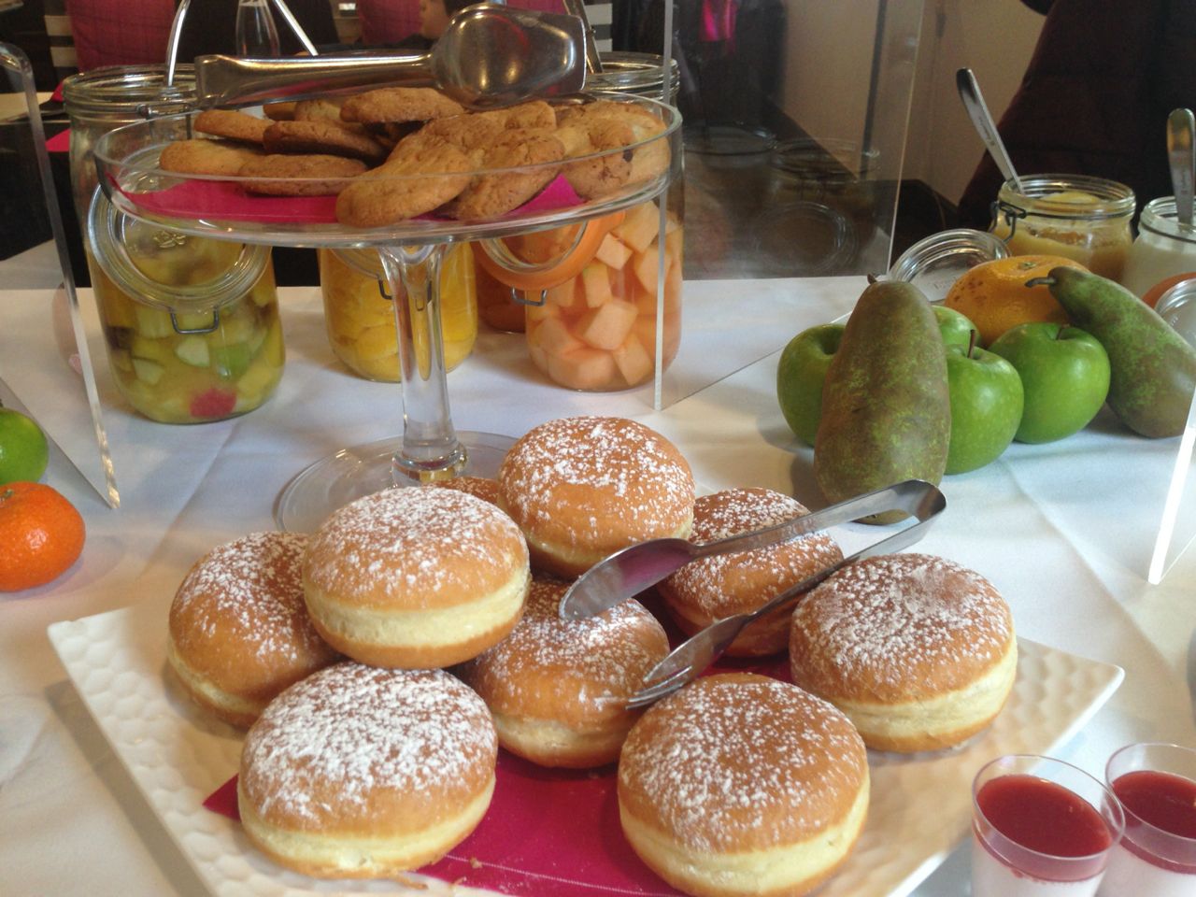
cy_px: 448
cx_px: 598
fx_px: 1140
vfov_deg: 42.9
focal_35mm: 33
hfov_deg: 55.4
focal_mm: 4.12
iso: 80
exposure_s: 1/20
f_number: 2.4
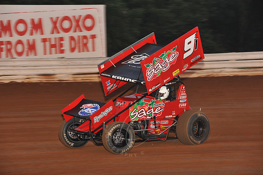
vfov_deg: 10.1
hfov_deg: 15.2
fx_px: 986
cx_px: 132
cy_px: 88
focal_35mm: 135
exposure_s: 1/320
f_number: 7.1
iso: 1000
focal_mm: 135
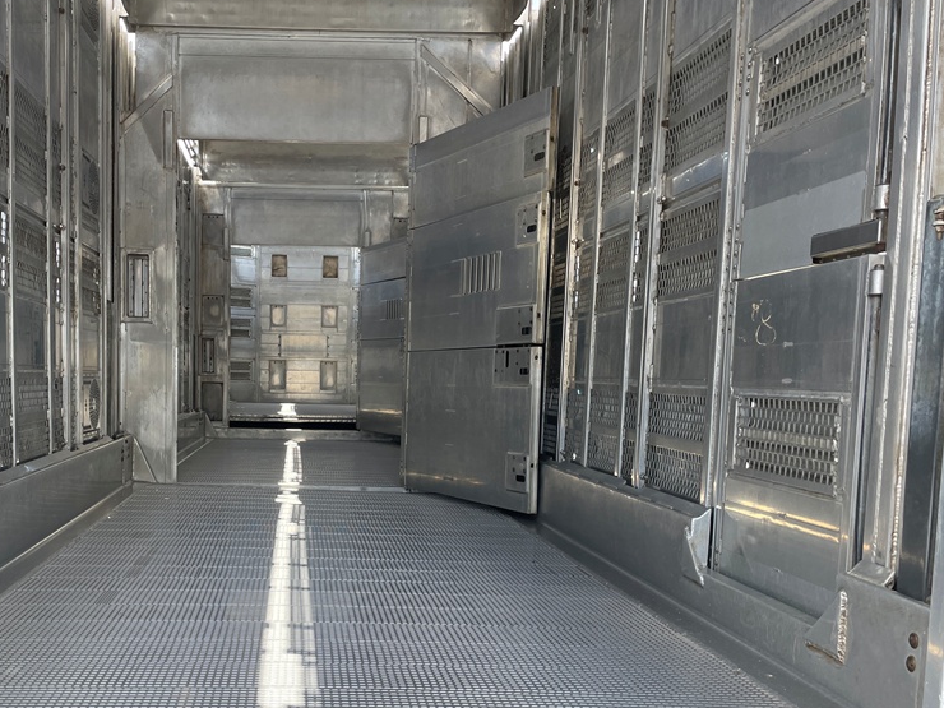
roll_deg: +0.2
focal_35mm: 36
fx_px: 982
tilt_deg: -2.2
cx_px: 313
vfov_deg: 39.2
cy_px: 471
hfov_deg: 50.4
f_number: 1.6
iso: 32
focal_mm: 4.2
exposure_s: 1/350
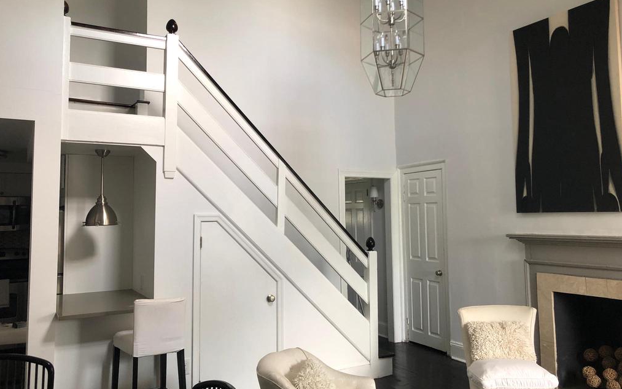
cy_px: 184
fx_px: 509
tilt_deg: +3.0
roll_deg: +1.3
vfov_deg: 41.8
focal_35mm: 30
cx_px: 311
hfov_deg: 62.9
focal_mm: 3.99
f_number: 1.8
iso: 40
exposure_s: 1/24
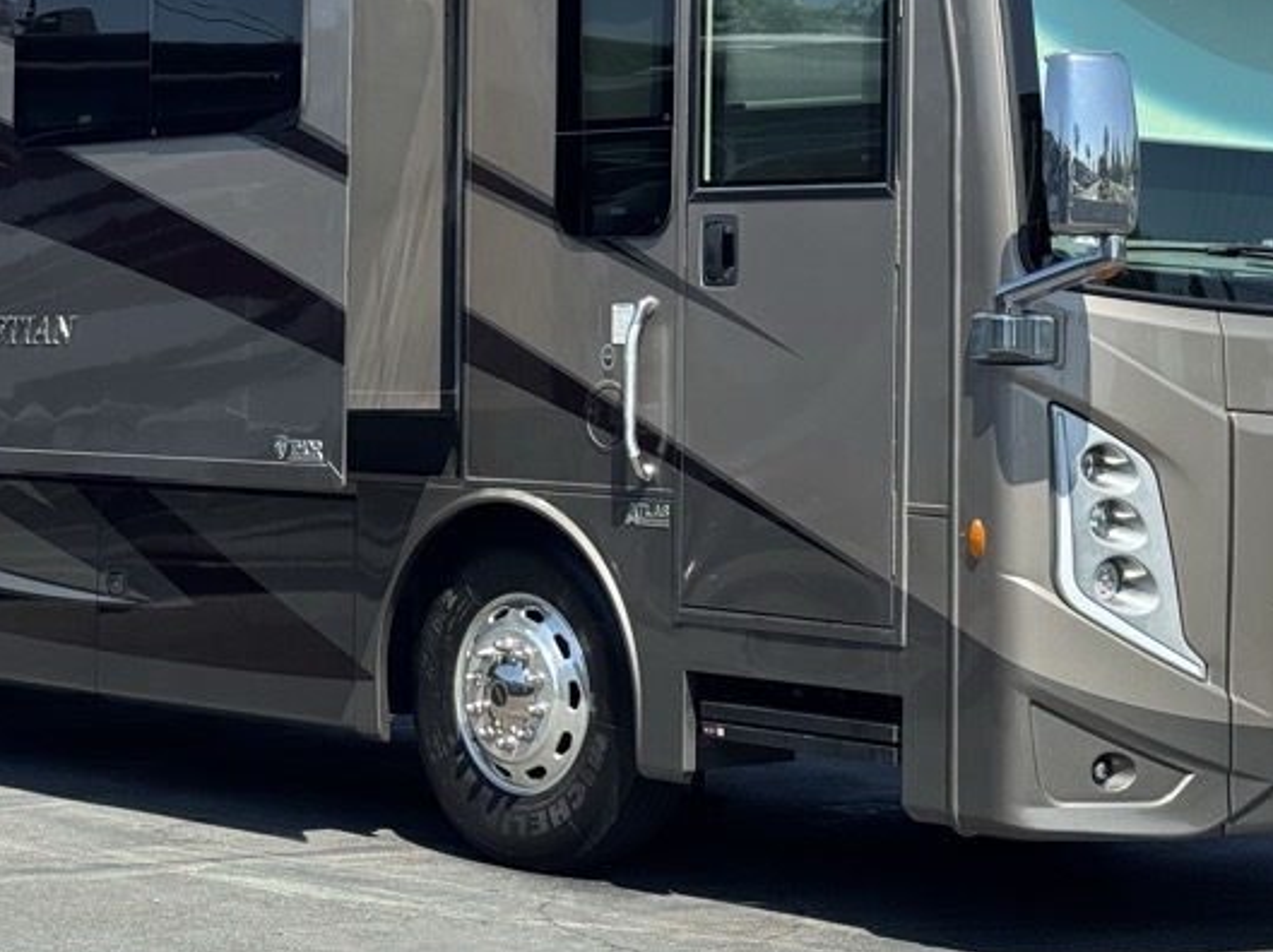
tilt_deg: +2.0
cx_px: 419
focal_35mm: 93
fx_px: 3418
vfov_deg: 15.8
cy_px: 171
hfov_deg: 21.0
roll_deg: -0.1
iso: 64
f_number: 1.78
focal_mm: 6.76
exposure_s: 1/2513
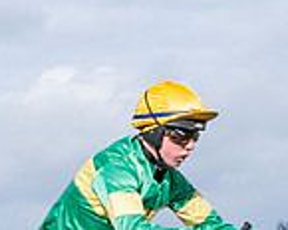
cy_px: 371
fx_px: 3375
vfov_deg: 3.9
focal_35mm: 396
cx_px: 113
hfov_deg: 4.9
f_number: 4
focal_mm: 35
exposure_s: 1/2000
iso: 200
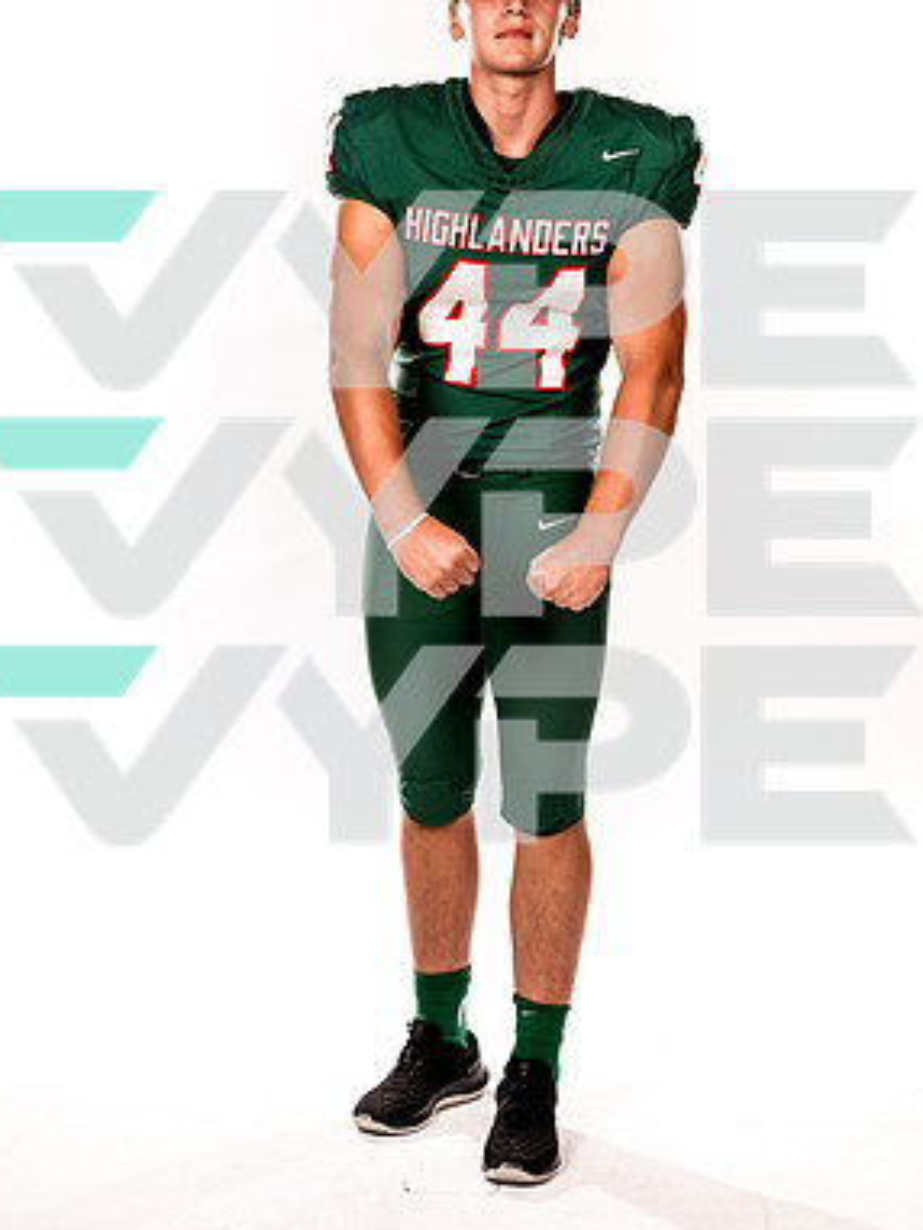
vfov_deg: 32.6
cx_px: 445
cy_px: 520
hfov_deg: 24.8
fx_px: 2096
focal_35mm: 59
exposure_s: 1/400
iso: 800
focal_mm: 52
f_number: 8
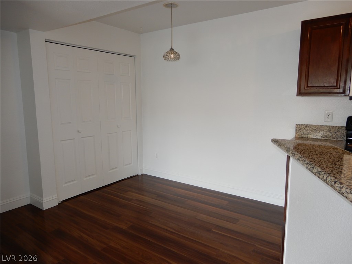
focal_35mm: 24
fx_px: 244
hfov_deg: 71.6
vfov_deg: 56.8
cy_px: 132
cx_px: 176
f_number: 3.4
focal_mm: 4.3
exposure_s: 1/30
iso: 125
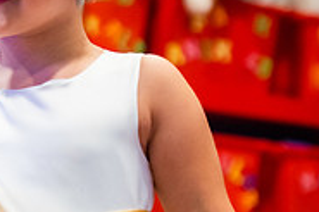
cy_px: 104
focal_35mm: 220
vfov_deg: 6.2
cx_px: -76
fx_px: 1948
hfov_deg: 9.2
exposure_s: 1/125
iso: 1600
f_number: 2.8
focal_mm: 70
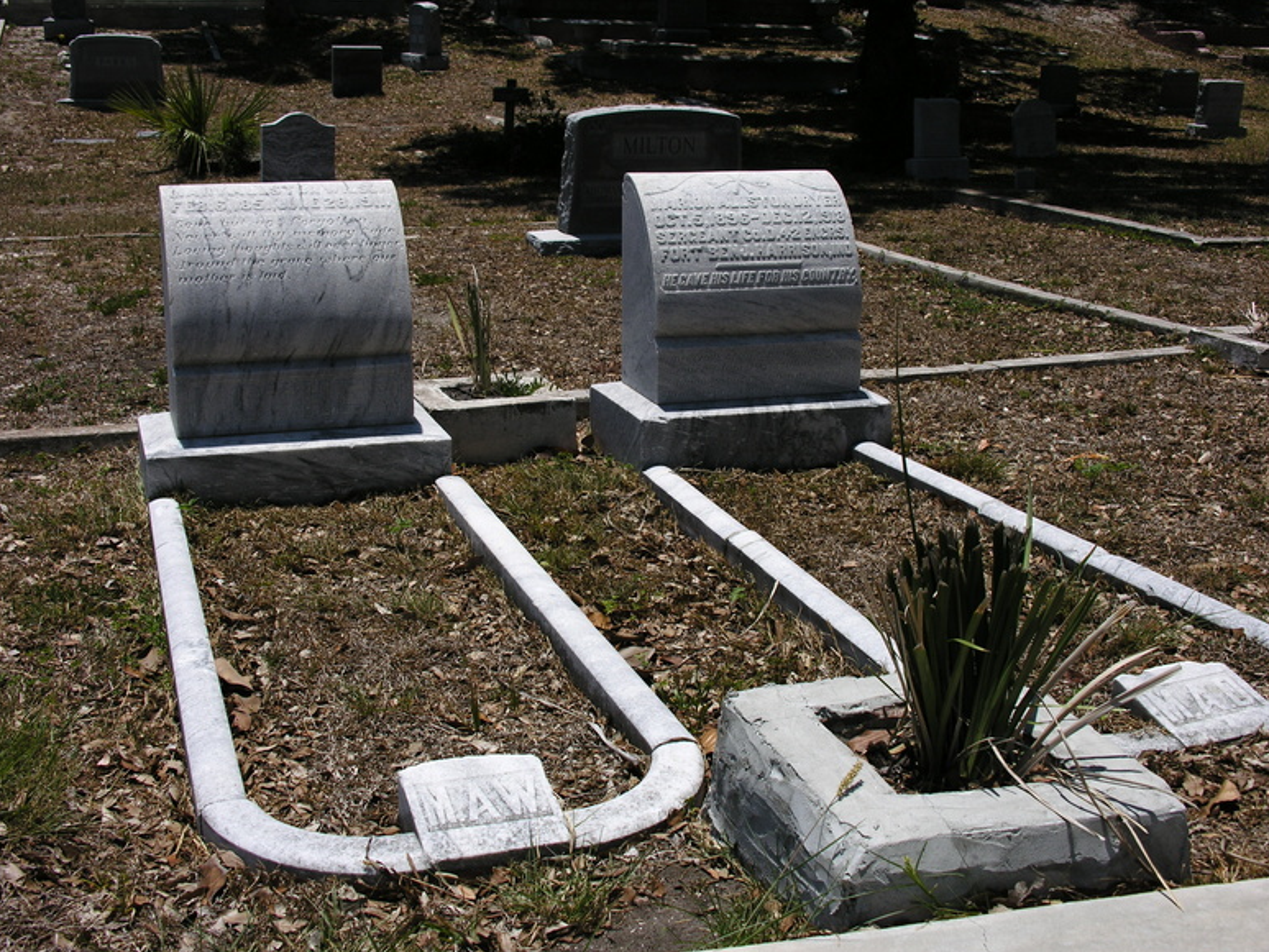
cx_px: 645
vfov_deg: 35.1
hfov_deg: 45.8
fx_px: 1503
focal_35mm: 41
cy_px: 474
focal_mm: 10.2
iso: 50
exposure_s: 1/762
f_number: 4.6
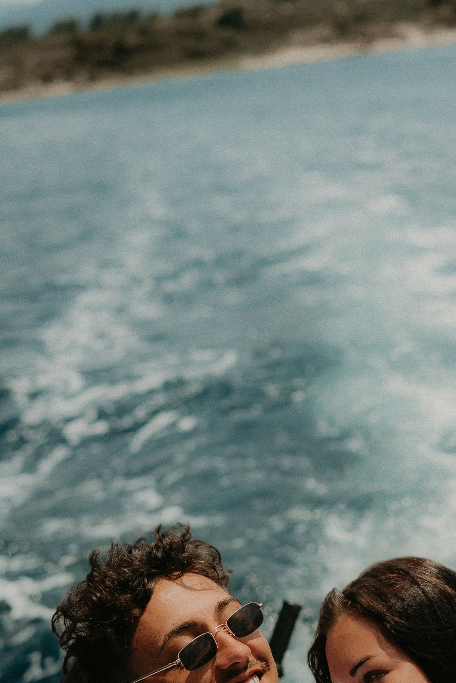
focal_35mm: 70
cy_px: 482
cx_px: 435
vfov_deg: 28.6
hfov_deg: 19.0
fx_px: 1330
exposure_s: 1/6400
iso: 160
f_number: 2
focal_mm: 35
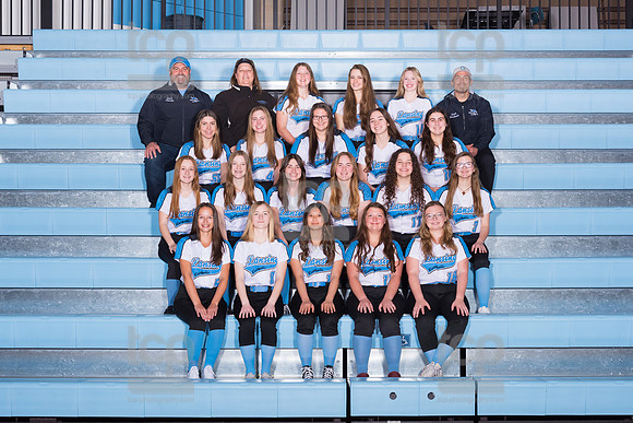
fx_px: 1053
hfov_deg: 33.5
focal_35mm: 60
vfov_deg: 22.7
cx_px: 318
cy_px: 222
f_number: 7.1
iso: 500
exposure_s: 1/250
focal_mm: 50
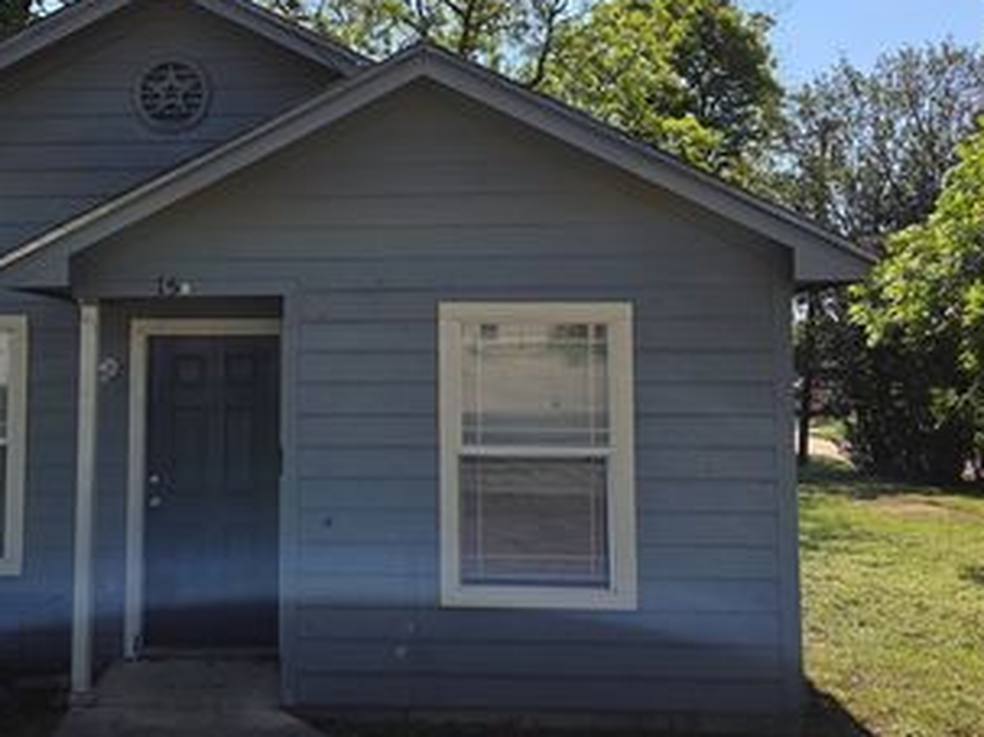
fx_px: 1080
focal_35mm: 38
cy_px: 310
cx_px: 364
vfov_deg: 37.6
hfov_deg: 48.5
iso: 25
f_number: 1.8
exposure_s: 1/1245
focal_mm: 5.4
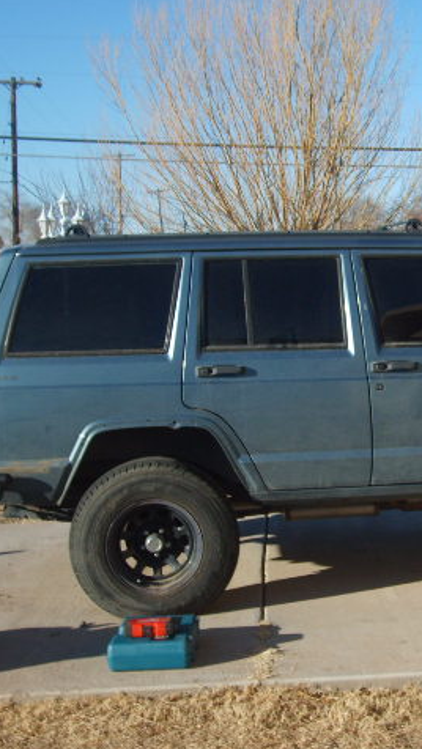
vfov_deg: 33.3
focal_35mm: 63
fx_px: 1252
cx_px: 424
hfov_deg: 18.6
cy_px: 373
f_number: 3
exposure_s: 1/1000
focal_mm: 7.2
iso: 50
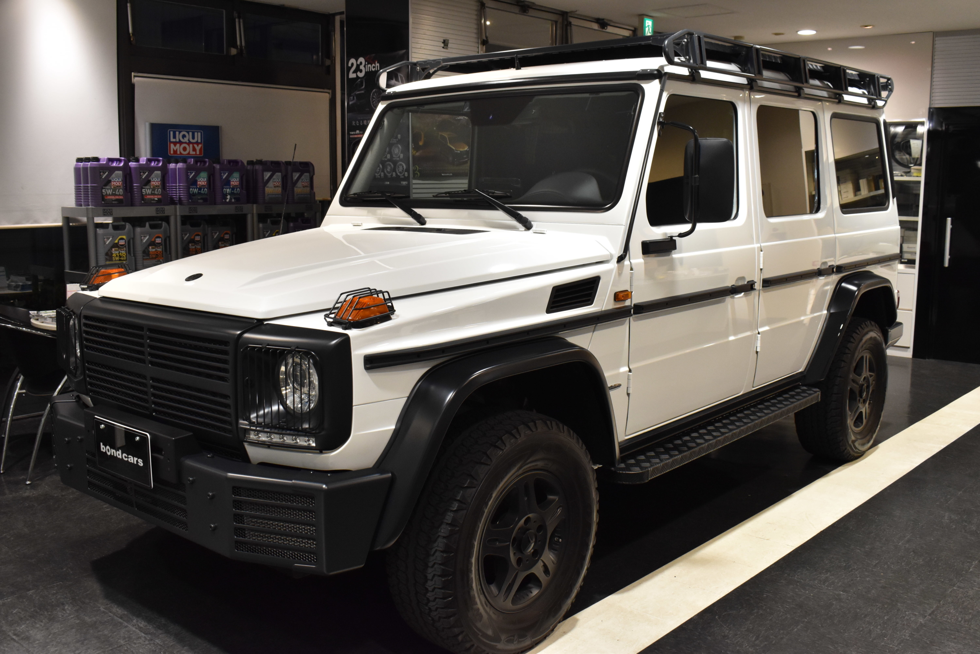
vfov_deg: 38.4
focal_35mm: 34
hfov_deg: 55.1
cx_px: 490
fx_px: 939
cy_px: 327
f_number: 8
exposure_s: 1/40
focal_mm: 23
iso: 1400
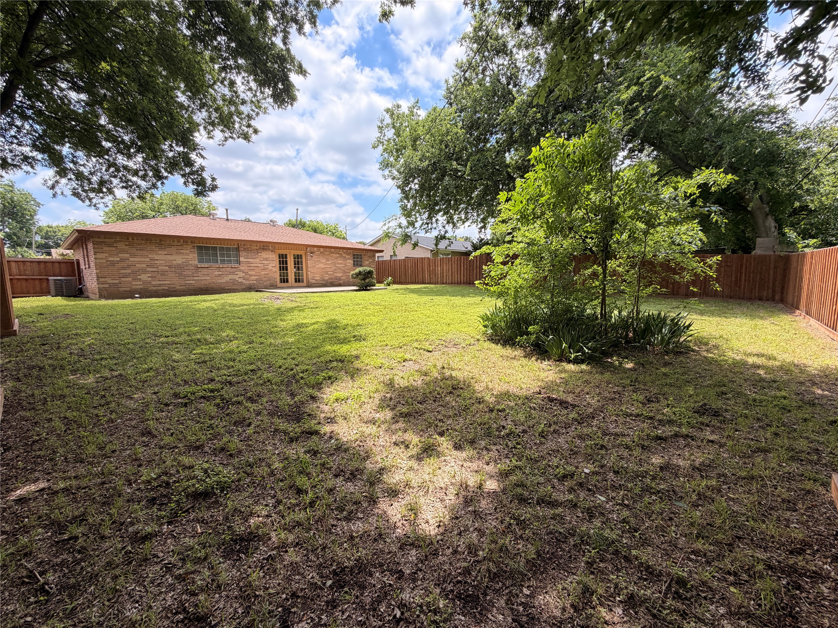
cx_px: 419
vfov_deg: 85.7
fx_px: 339
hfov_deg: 102.1
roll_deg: +1.6
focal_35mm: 14
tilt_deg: -5.6
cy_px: 314
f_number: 2.2
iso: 40
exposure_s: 1/502
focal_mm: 2.22
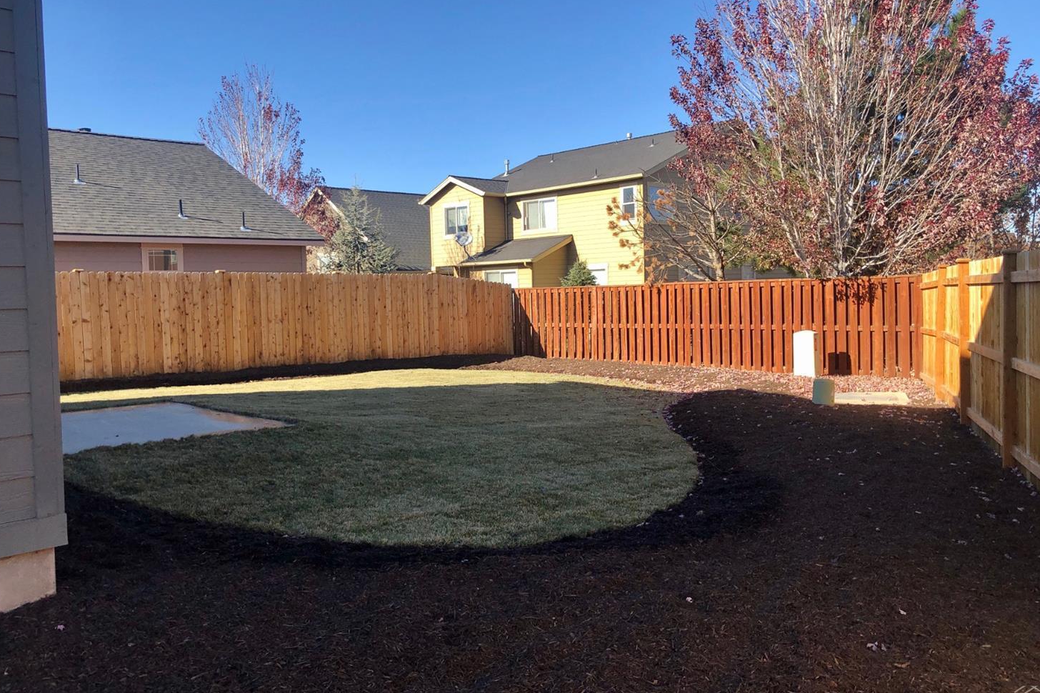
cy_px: 329
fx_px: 866
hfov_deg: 61.9
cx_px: 525
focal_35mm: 30
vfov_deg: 43.6
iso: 20
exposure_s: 1/934
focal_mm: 3.99
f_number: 1.8
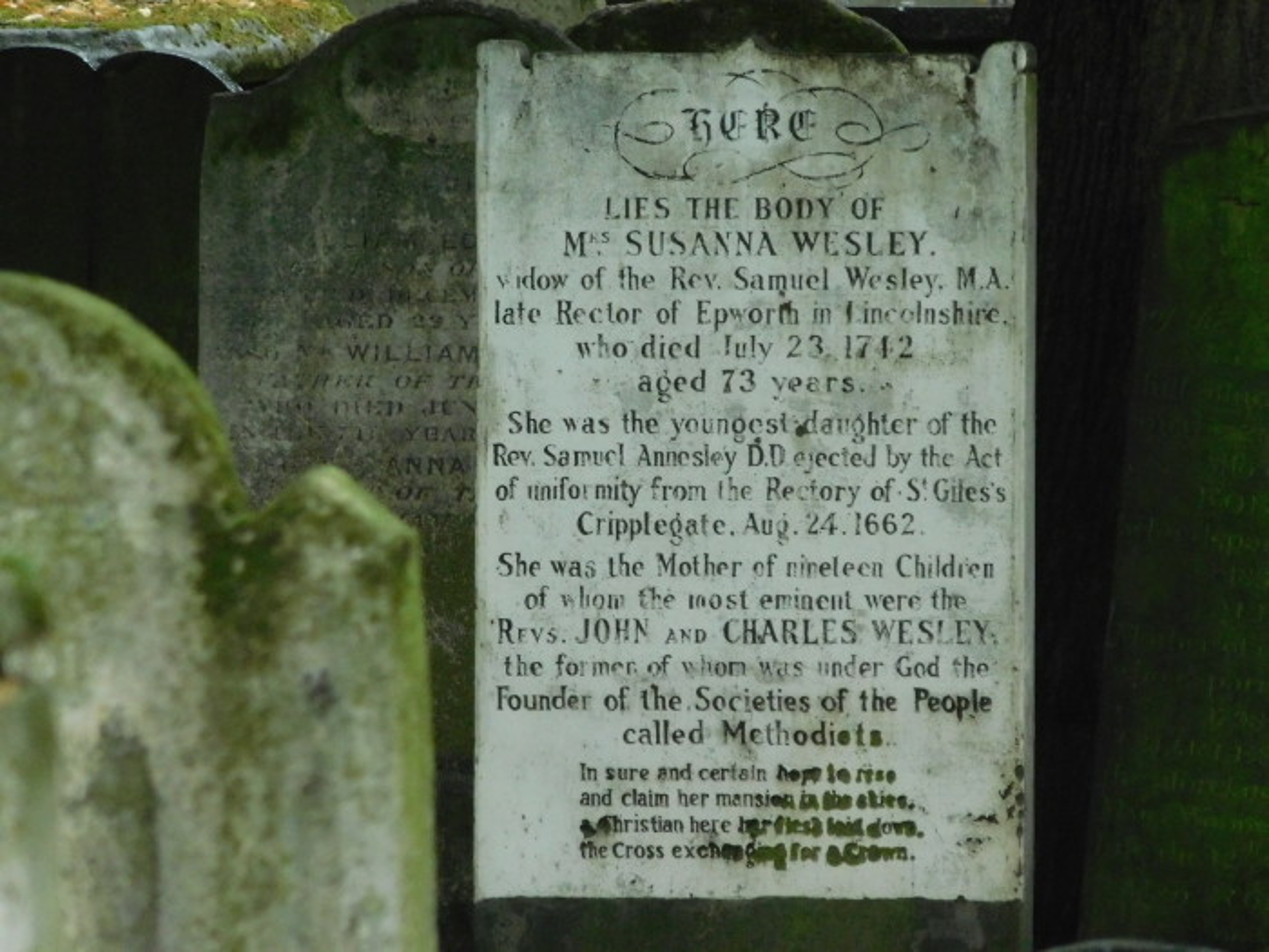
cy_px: 476
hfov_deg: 2.7
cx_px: 634
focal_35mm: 748
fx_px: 27421
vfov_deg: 2.0
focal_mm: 132.8
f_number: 6.4
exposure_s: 1/30
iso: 800
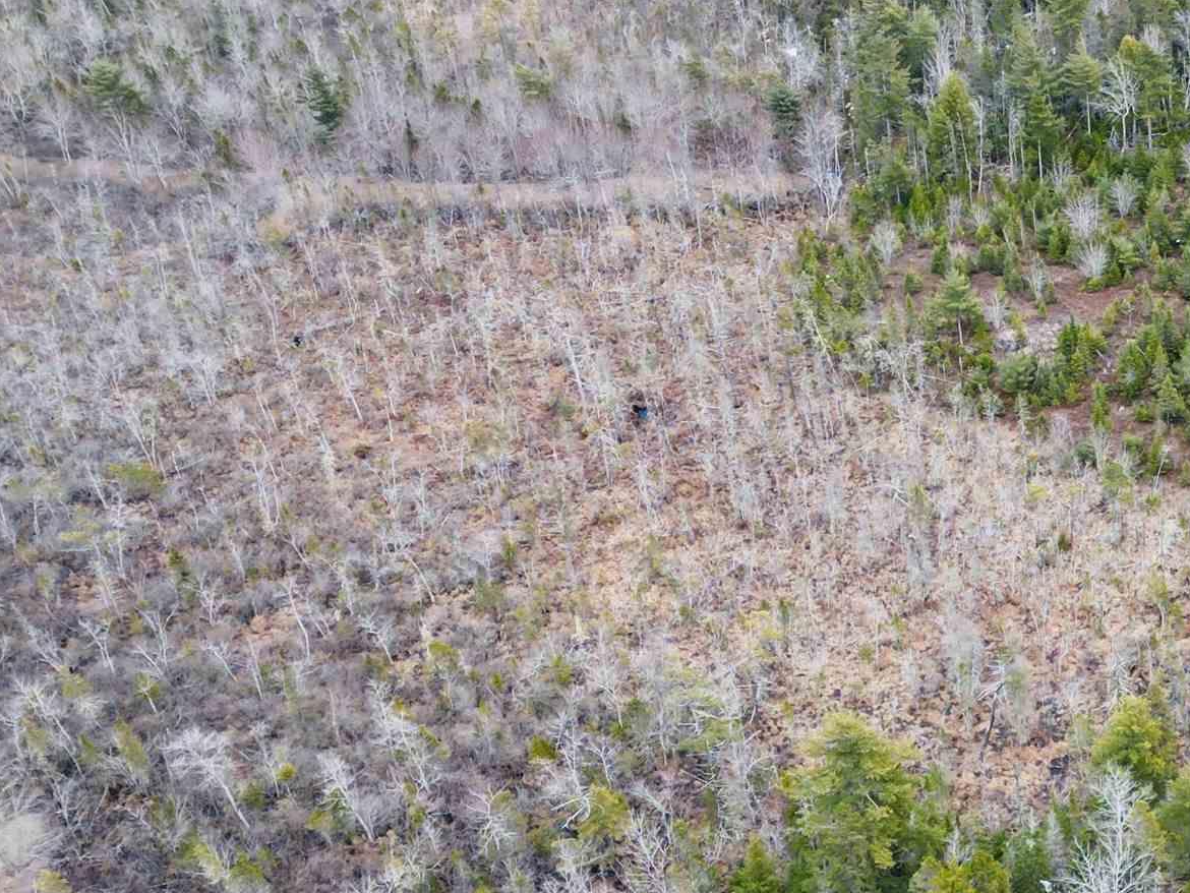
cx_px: 1184
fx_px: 2166
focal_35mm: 63
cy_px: 616
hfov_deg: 28.8
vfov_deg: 23.2
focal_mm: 6.72
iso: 100
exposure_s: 1/400
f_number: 1.7
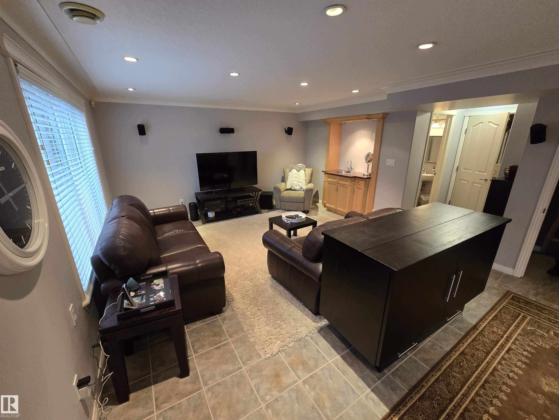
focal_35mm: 13
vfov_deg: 89.9
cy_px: 210
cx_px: 280
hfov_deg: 106.2
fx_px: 210
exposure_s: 1/60
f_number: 2.2
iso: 400
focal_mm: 2.2
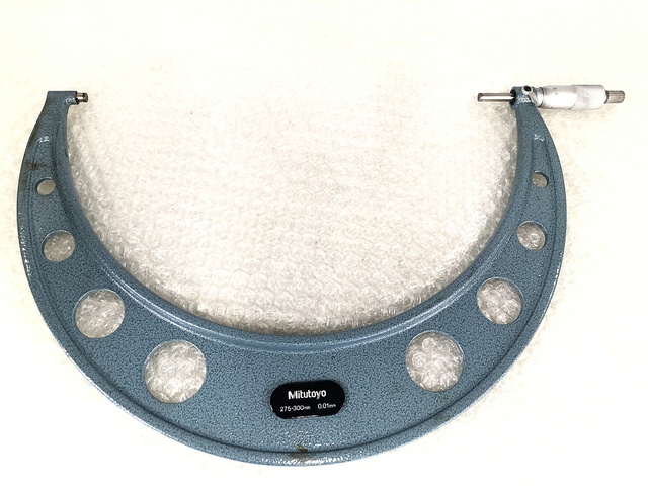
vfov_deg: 49.7
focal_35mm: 28
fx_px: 524
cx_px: 324
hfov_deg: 63.4
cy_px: 243
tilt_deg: -70.4
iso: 40
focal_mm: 3.99
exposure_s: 1/20
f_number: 1.8
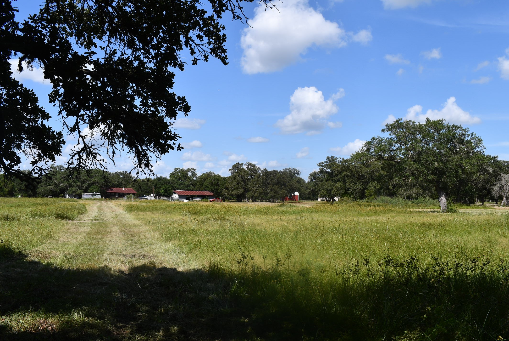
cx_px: 254
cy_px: 170
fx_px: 510
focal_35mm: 36
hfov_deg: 53.1
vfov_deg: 37.0
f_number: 9
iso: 100
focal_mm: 18
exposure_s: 1/320
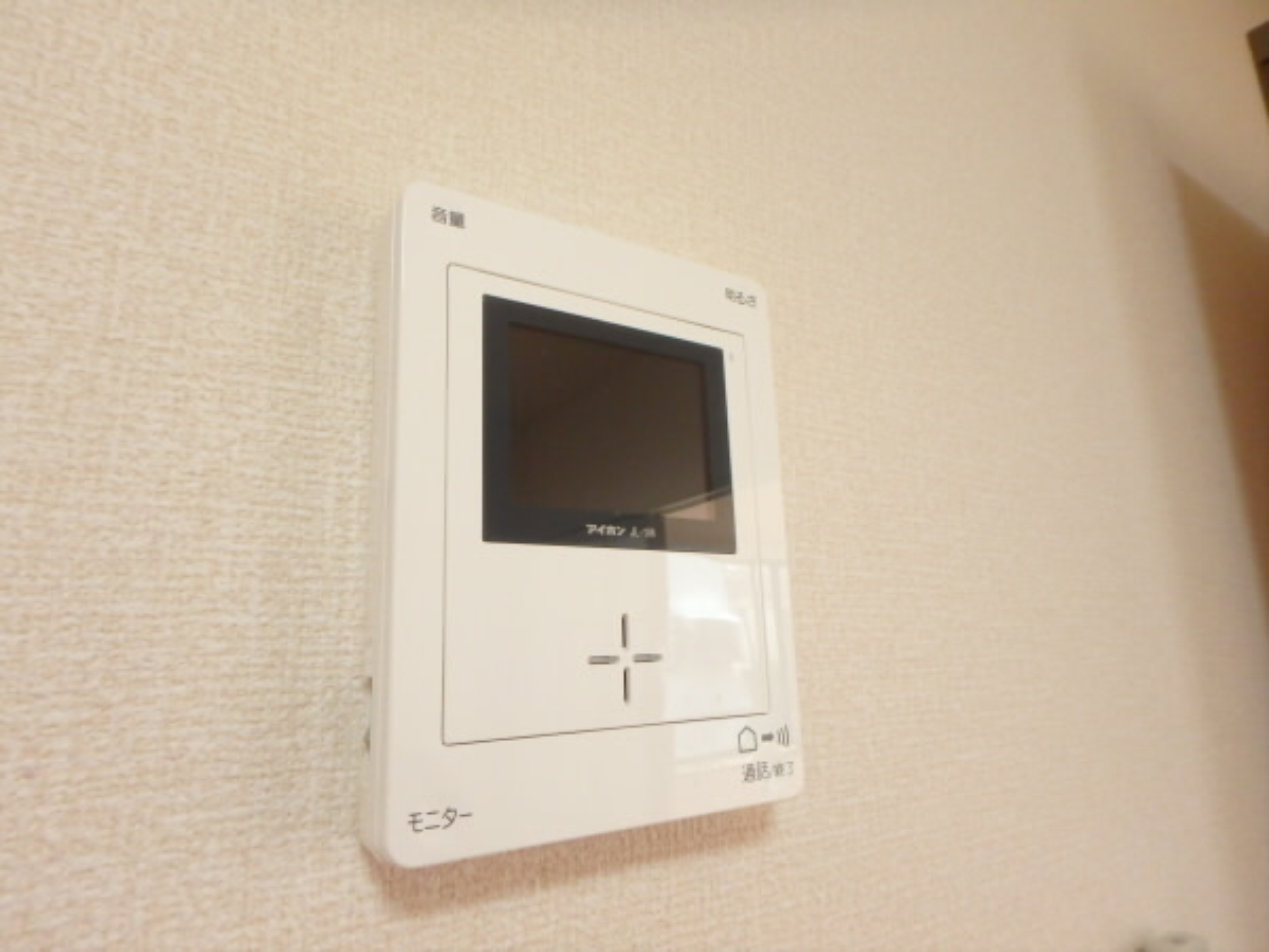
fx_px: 770
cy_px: 476
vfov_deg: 63.4
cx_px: 634
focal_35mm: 21
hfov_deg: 79.0
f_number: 3.5
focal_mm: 3.7
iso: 800
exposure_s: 1/125
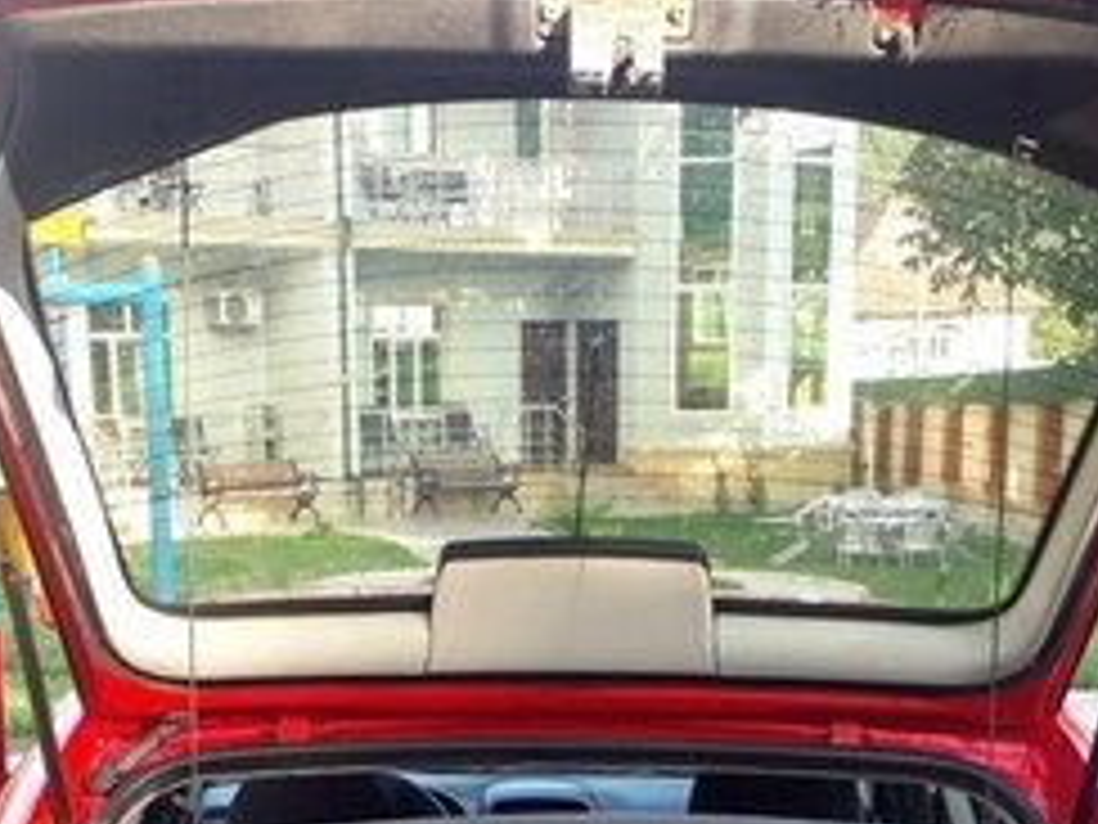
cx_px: 513
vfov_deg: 19.0
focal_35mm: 73
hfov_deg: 26.7
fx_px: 2316
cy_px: 1002
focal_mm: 3.6
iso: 40
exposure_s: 1/100
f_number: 1.9
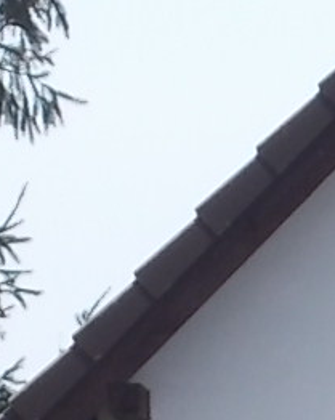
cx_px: 752
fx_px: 6369
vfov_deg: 3.8
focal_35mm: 513
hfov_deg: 3.0
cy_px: 524
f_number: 6.3
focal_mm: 15.4
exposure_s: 1/200
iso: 80
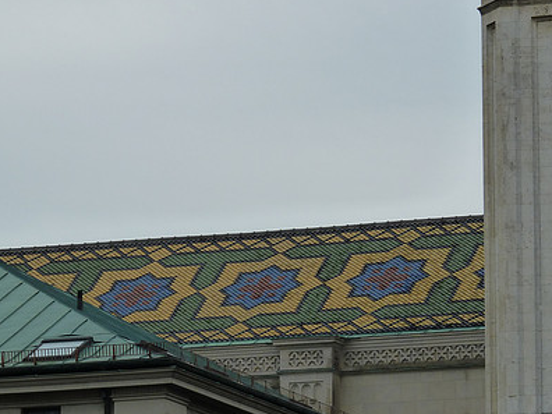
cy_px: 218
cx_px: 178
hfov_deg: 6.9
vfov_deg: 5.2
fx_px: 4577
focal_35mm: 287
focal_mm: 32.1
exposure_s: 1/640
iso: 125
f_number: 5.6
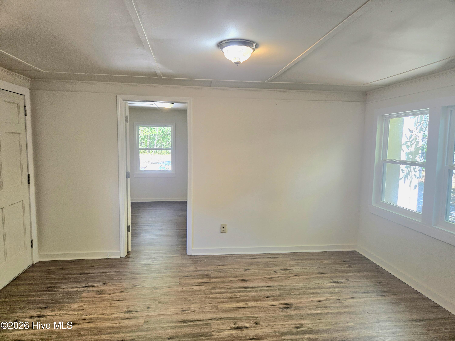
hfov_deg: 73.9
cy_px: 170
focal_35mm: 23
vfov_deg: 58.9
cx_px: 228
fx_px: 302
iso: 100
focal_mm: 5.4
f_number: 1.8
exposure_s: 1/120
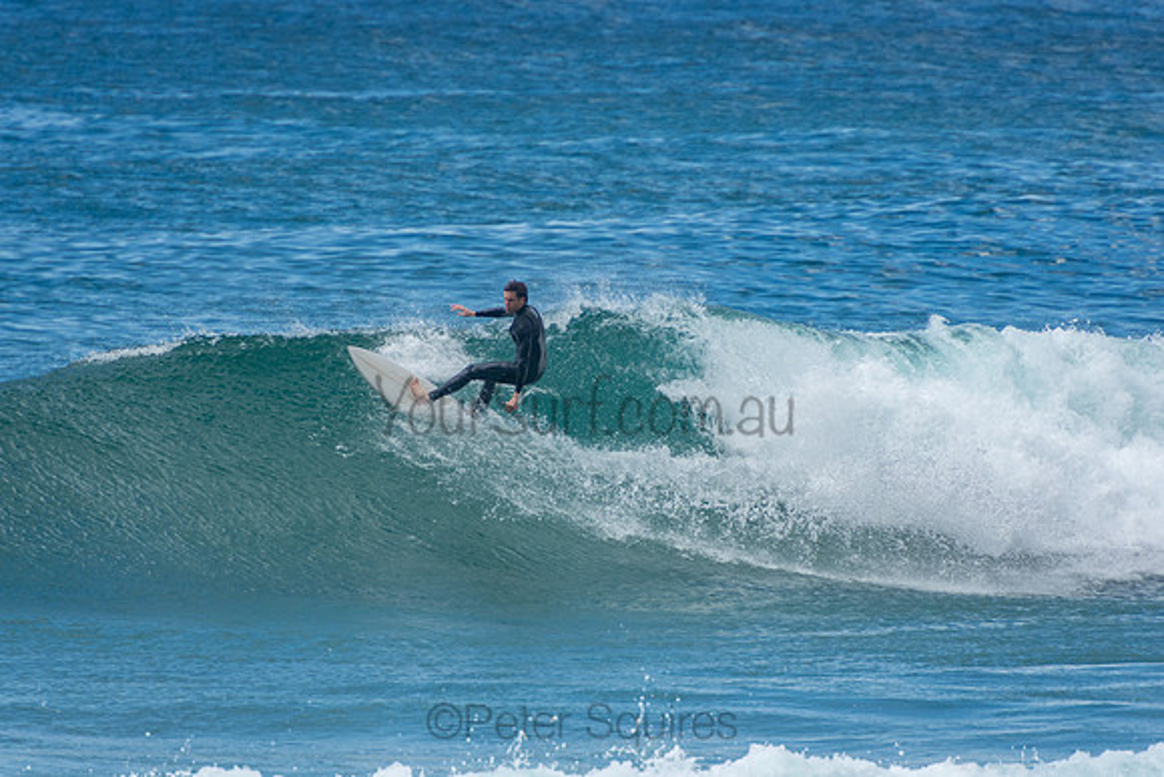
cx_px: 582
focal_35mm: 600
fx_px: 19404
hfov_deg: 3.4
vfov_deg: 2.3
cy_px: 388
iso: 250
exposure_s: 1/1250
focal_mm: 400
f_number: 5.6
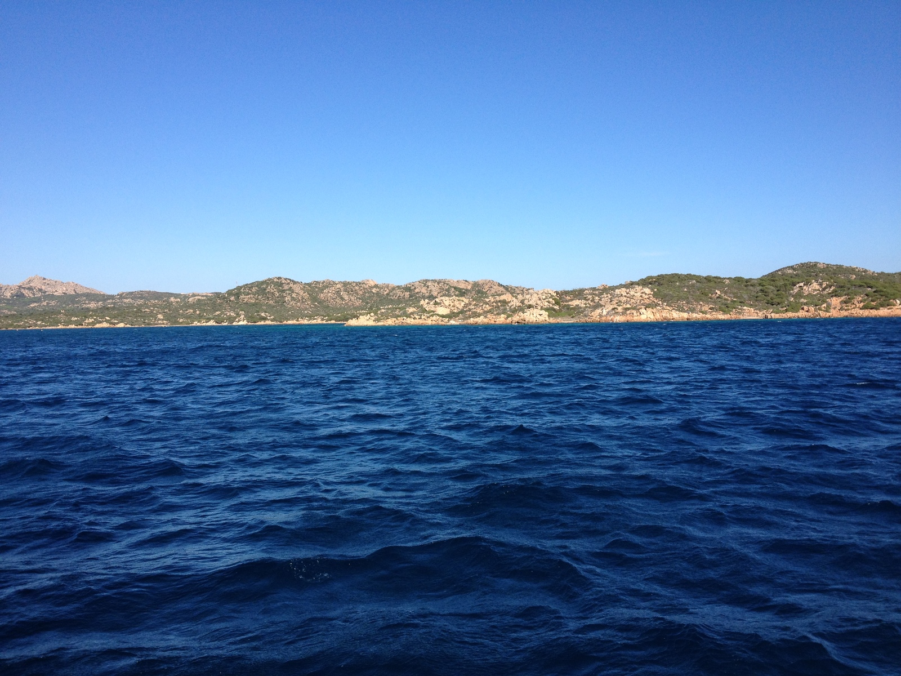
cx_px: 450
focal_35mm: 35
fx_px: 911
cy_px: 338
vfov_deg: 40.7
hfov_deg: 52.6
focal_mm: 4.28
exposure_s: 1/1577
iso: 64
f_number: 2.4
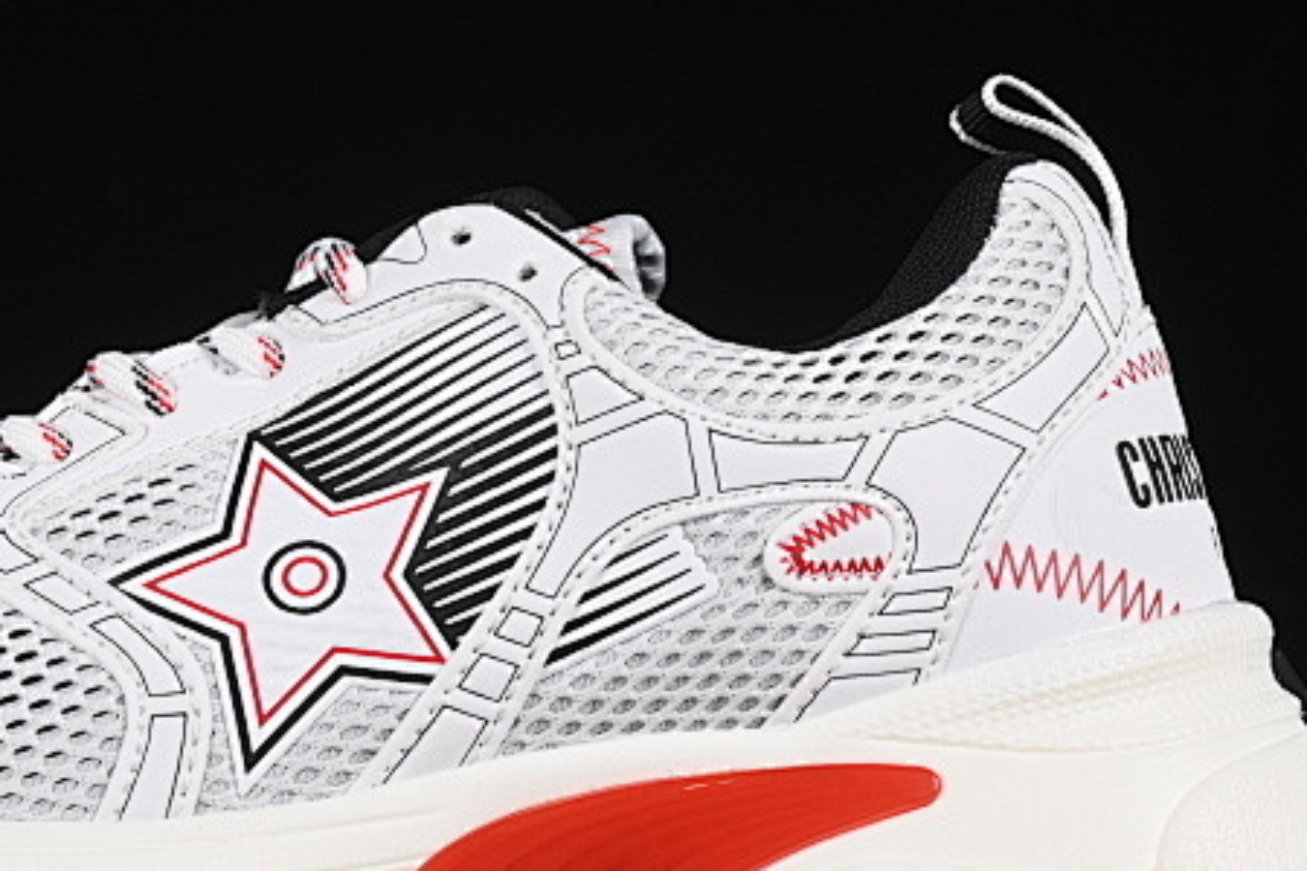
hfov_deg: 11.4
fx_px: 6534
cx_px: 404
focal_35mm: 180
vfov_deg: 7.6
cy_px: 386
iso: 160
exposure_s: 1/80
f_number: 8
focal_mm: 50
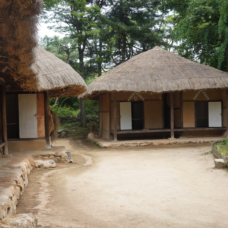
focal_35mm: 45
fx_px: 335
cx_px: 107
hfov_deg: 37.5
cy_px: 113
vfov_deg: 37.6
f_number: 13
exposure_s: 1/200
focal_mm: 35
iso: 800
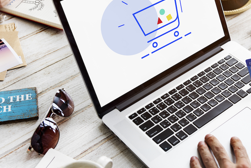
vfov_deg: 20.3
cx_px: 161
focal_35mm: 67
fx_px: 467
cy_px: 70
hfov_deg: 29.9
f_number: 4.5
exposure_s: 1/125
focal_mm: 50
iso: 200
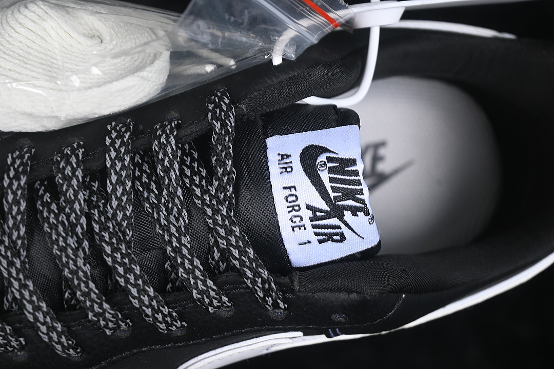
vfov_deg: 18.2
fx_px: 1154
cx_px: 277
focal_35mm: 75
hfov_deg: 27.0
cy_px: 184
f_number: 6.3
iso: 160
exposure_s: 1/50
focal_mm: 50
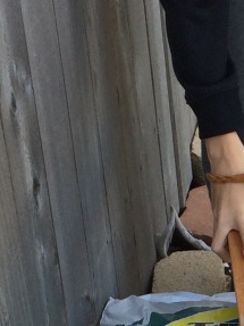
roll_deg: +1.6
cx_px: 387
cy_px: 340
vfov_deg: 14.0
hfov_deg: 10.3
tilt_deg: -31.9
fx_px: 1298
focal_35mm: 138
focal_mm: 4.15
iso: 32
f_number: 2.2
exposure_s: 1/323
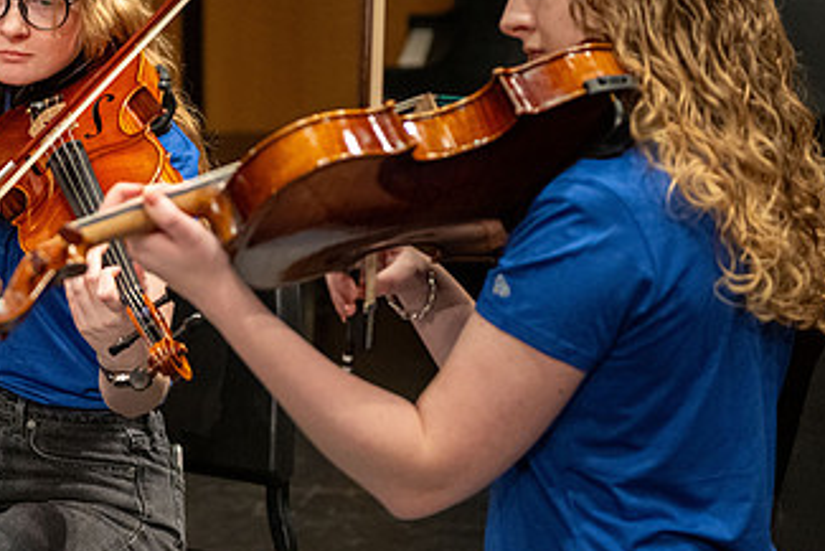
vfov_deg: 11.0
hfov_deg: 16.3
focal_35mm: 125
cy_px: 126
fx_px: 2866
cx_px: 175
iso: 3200
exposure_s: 1/500
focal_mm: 70
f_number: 2.8
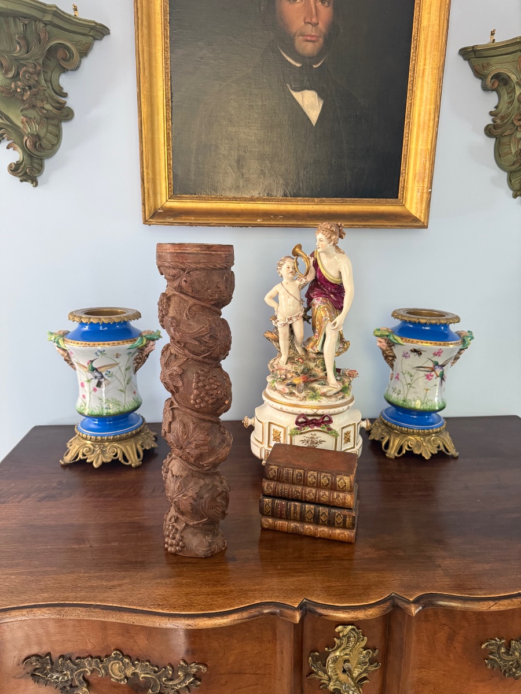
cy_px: 347
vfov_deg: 71.6
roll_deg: -0.7
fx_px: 482
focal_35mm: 24
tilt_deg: -12.6
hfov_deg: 56.8
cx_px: 260
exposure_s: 1/60
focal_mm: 6.76
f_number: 1.78
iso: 400
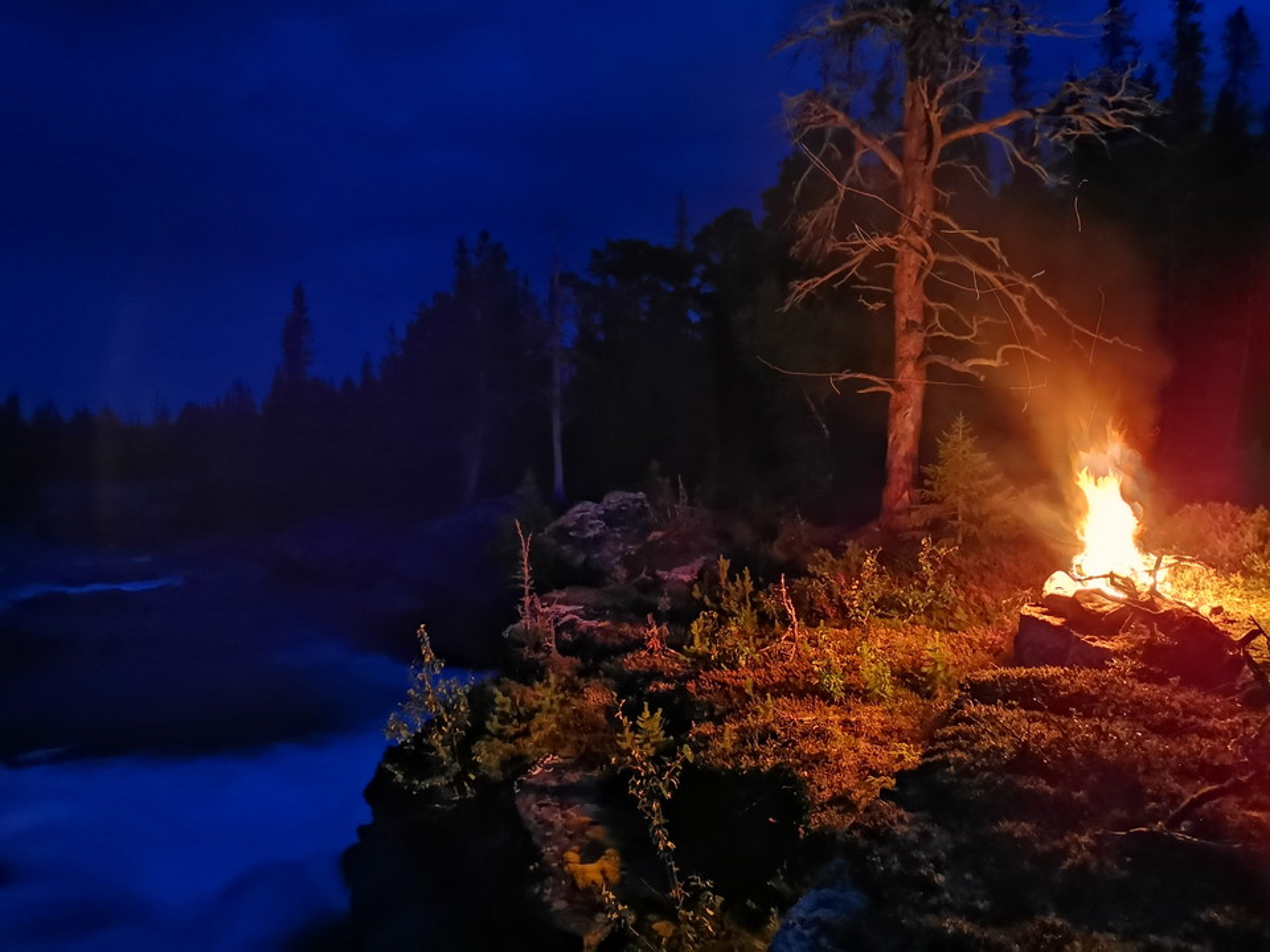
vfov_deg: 51.4
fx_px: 991
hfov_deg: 65.3
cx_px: 635
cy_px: 476
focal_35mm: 27
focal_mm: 5.58
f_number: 1.8
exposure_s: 5
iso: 3200
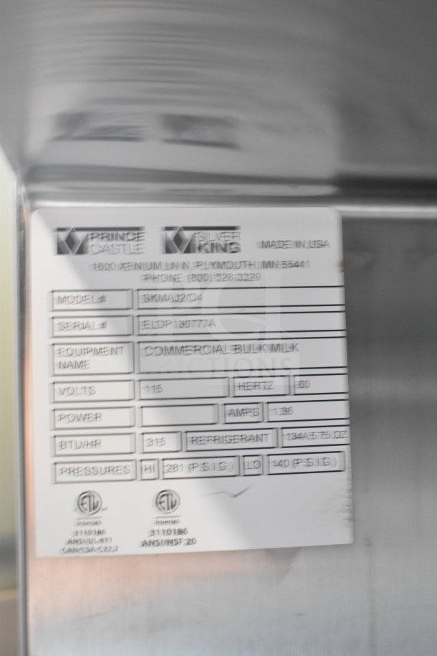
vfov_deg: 46.4
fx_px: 765
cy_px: 328
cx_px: 218
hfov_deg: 31.9
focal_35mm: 42
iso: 2800
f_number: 4.2
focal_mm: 28
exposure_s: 1/50
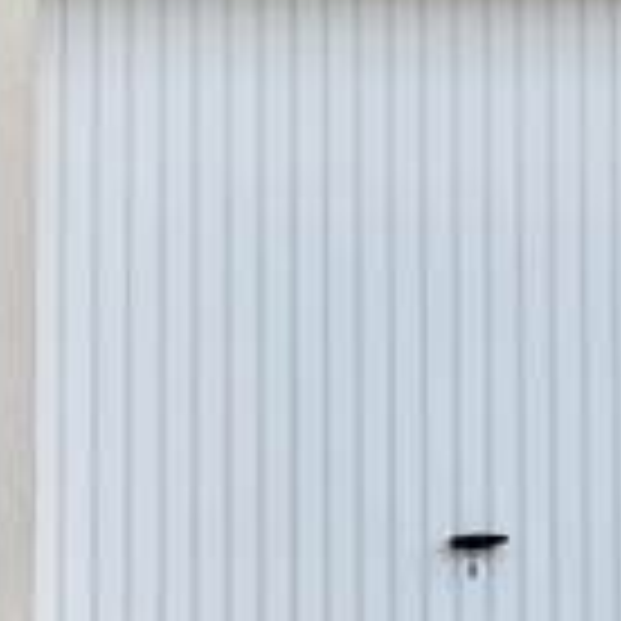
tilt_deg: +2.6
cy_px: -144
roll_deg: -0.9
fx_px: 2699
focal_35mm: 133
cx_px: -716
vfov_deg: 12.8
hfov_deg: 11.5
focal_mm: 4.2
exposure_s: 1/1825
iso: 32
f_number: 1.6
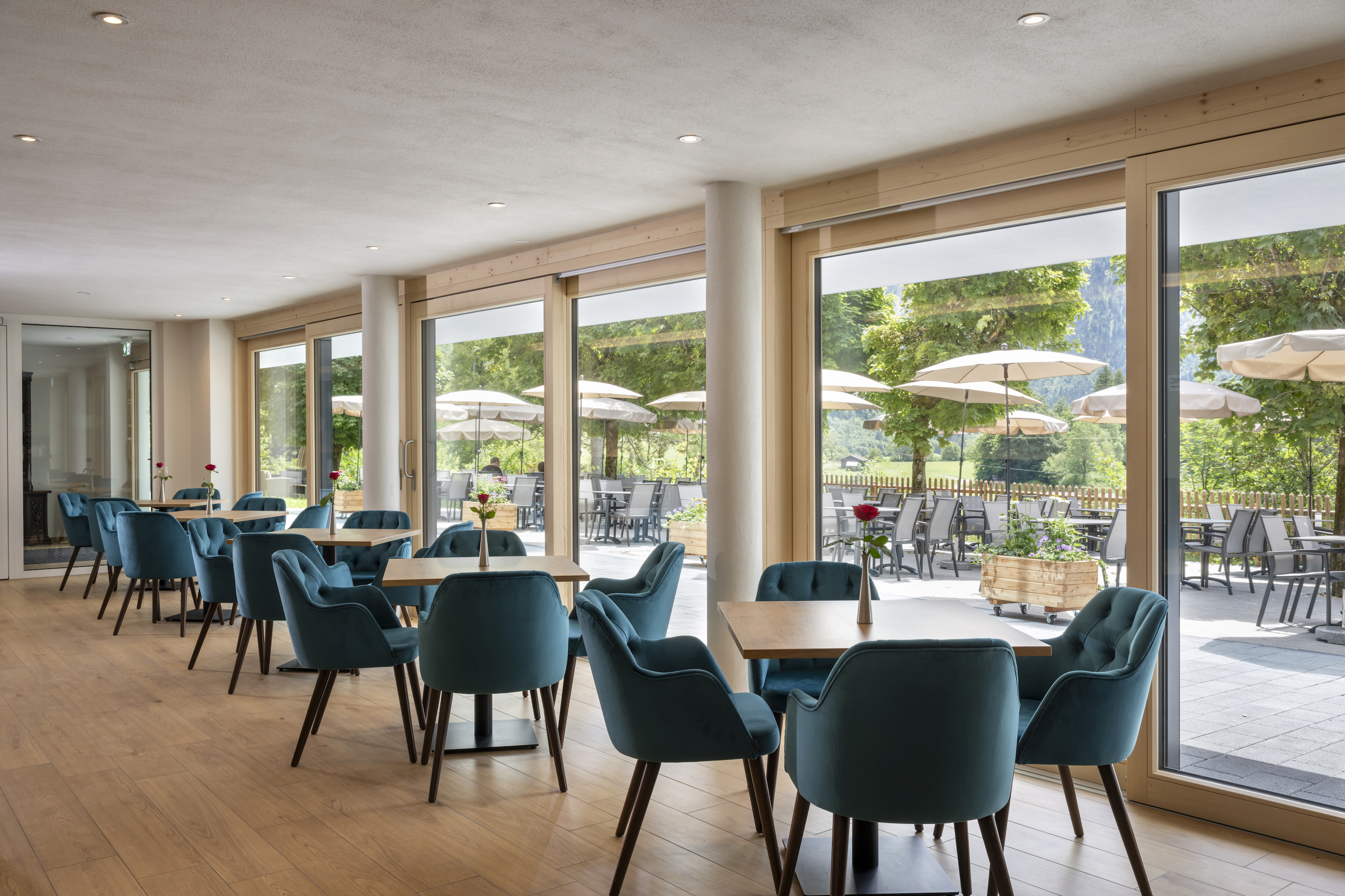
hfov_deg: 62.8
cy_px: 448
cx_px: 672
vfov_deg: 44.3
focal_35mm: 30
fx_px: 1102
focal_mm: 29.5
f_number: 13
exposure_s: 1/15
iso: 100
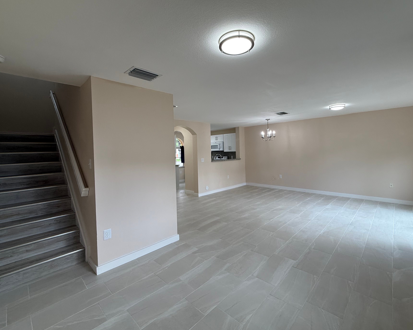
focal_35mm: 16
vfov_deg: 80.3
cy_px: 154
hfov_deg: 93.1
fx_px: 196
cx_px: 215
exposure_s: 1/120
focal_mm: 2.22
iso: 100
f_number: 2.2
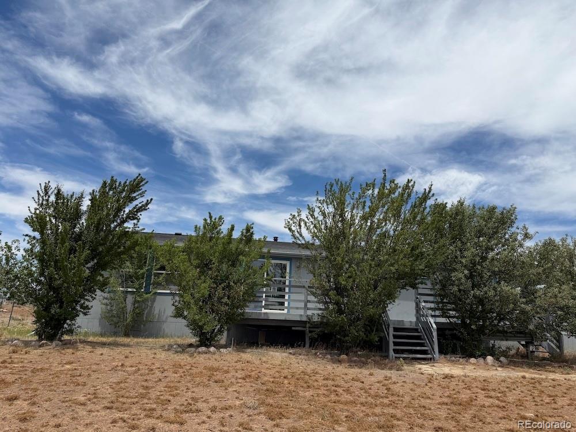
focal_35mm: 24
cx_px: 288
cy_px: 216
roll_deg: -2.8
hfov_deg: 71.6
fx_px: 399
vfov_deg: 56.8
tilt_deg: +13.5
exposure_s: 1/8130
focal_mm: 6.76
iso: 80
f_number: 1.78
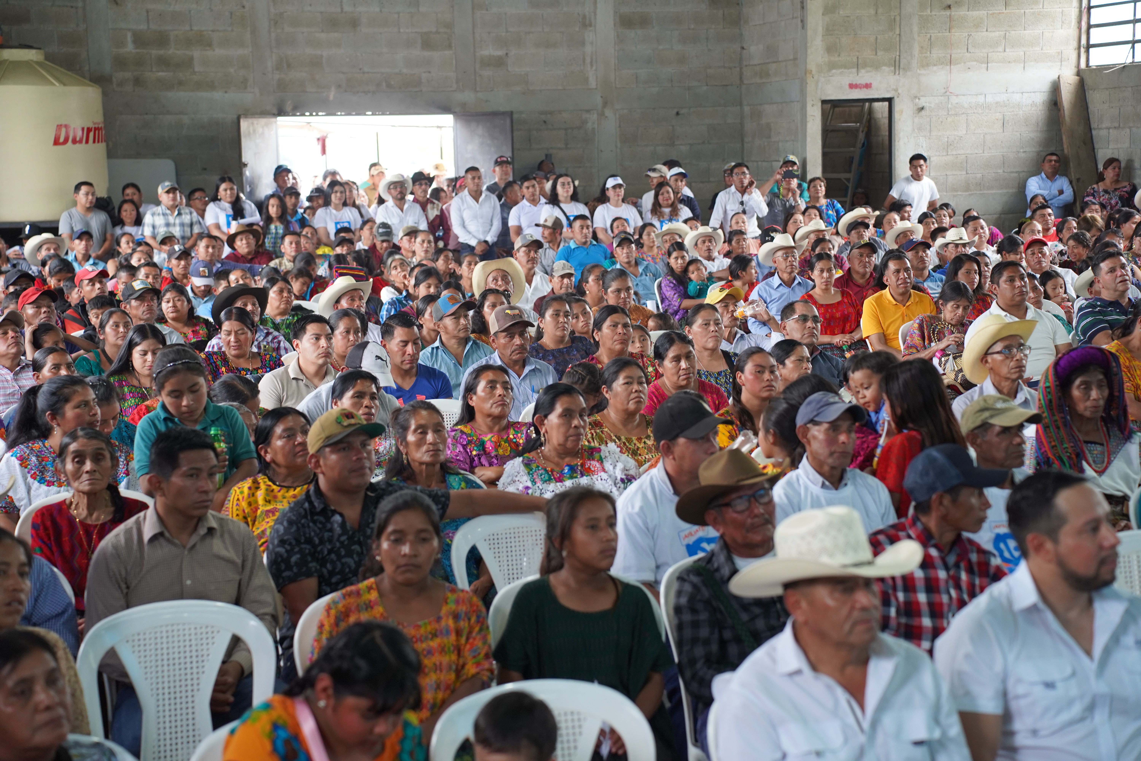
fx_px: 2377
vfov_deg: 18.2
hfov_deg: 27.0
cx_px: 570
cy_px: 380
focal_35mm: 75
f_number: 4
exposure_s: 1/160
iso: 1600
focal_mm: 75
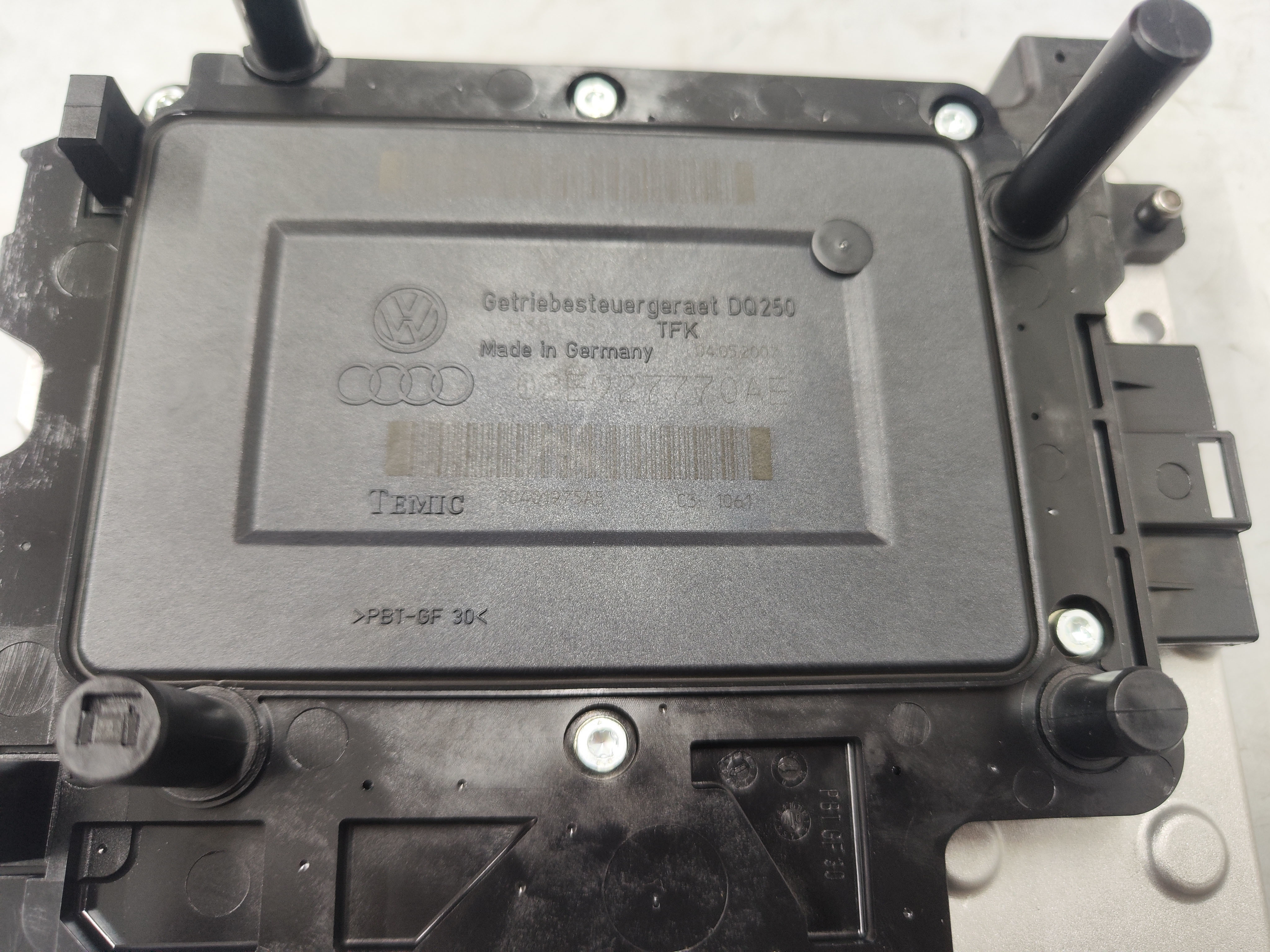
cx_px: 635
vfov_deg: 56.8
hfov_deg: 71.6
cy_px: 476
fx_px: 881
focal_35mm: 24
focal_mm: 6.92
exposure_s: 1/45.5
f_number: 1.9
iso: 309
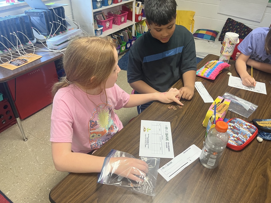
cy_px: 102
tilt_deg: -36.2
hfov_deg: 67.3
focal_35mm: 26
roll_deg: -1.5
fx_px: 204
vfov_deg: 53.1
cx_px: 136
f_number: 1.6
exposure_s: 1/60
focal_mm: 5.1
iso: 200
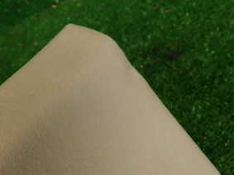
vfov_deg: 25.8
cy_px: 183
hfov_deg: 35.3
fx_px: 358
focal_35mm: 53
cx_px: 56
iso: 100
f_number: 2
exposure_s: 1/80
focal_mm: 4.5
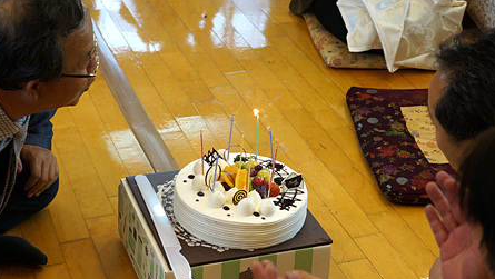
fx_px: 972
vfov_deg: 16.3
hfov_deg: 28.5
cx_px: 197
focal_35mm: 74
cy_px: 185
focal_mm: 30
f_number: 4
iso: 640
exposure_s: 1/160
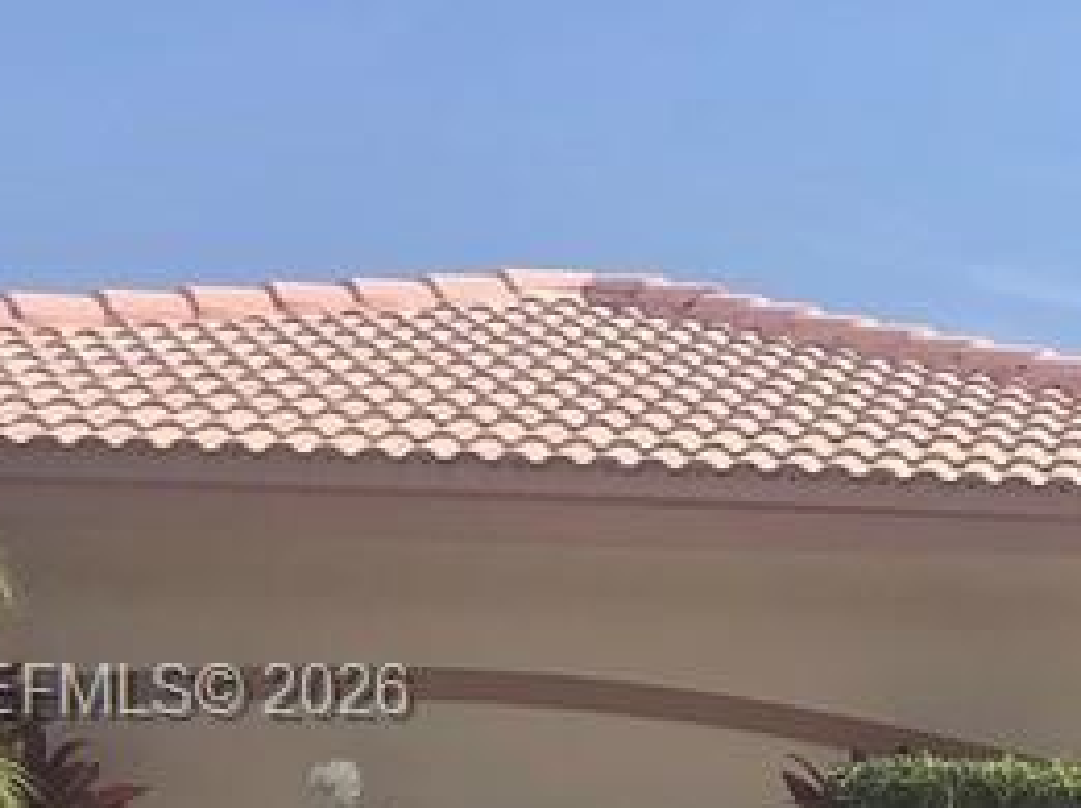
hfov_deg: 16.3
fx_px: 3430
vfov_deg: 13.3
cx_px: 1657
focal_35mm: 110
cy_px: 696
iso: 20
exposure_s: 1/2857
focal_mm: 3.99
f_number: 1.8
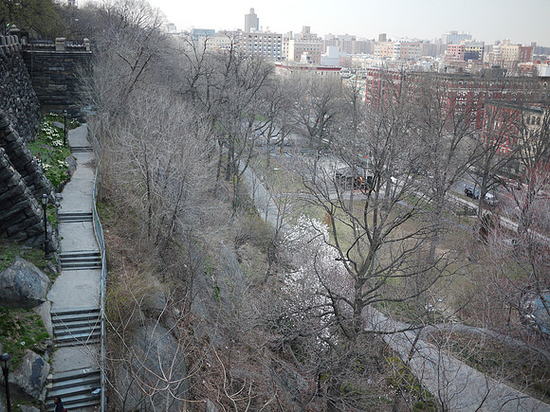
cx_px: 275
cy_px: 206
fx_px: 636
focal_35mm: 40
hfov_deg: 46.8
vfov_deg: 36.0
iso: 200
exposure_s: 1/60
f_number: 1.7
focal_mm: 20
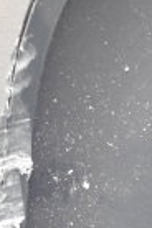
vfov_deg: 6.9
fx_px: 1887
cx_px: 446
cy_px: 288
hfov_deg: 4.4
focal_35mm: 298
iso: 2500
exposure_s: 1/50
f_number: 4.2
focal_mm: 30
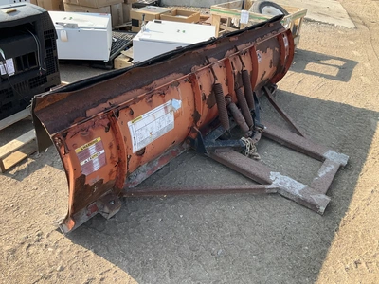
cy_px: 142
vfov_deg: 48.2
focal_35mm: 29
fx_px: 318
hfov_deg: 61.7
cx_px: 190
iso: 25
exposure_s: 1/509
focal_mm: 3
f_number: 1.8
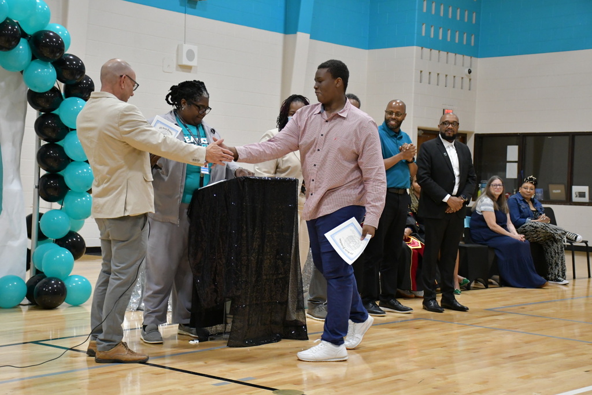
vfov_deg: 22.6
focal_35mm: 60
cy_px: 198
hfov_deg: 33.4
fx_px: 987
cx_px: 296
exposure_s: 1/125
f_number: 4.5
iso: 3200
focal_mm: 40
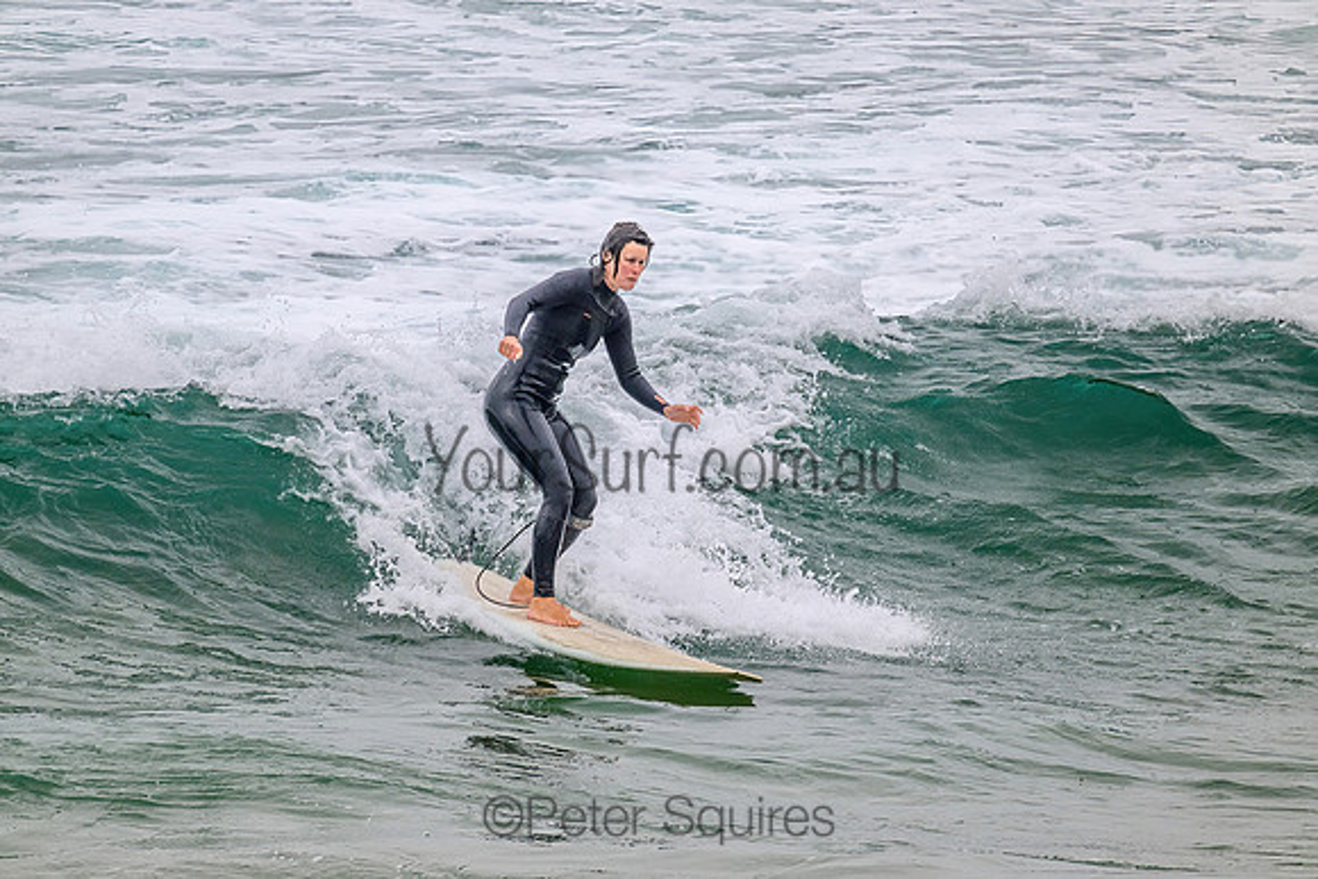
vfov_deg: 1.7
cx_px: 659
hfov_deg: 2.6
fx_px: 29294
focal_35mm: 800
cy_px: 440
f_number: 11
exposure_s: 1/2000
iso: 900
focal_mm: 800
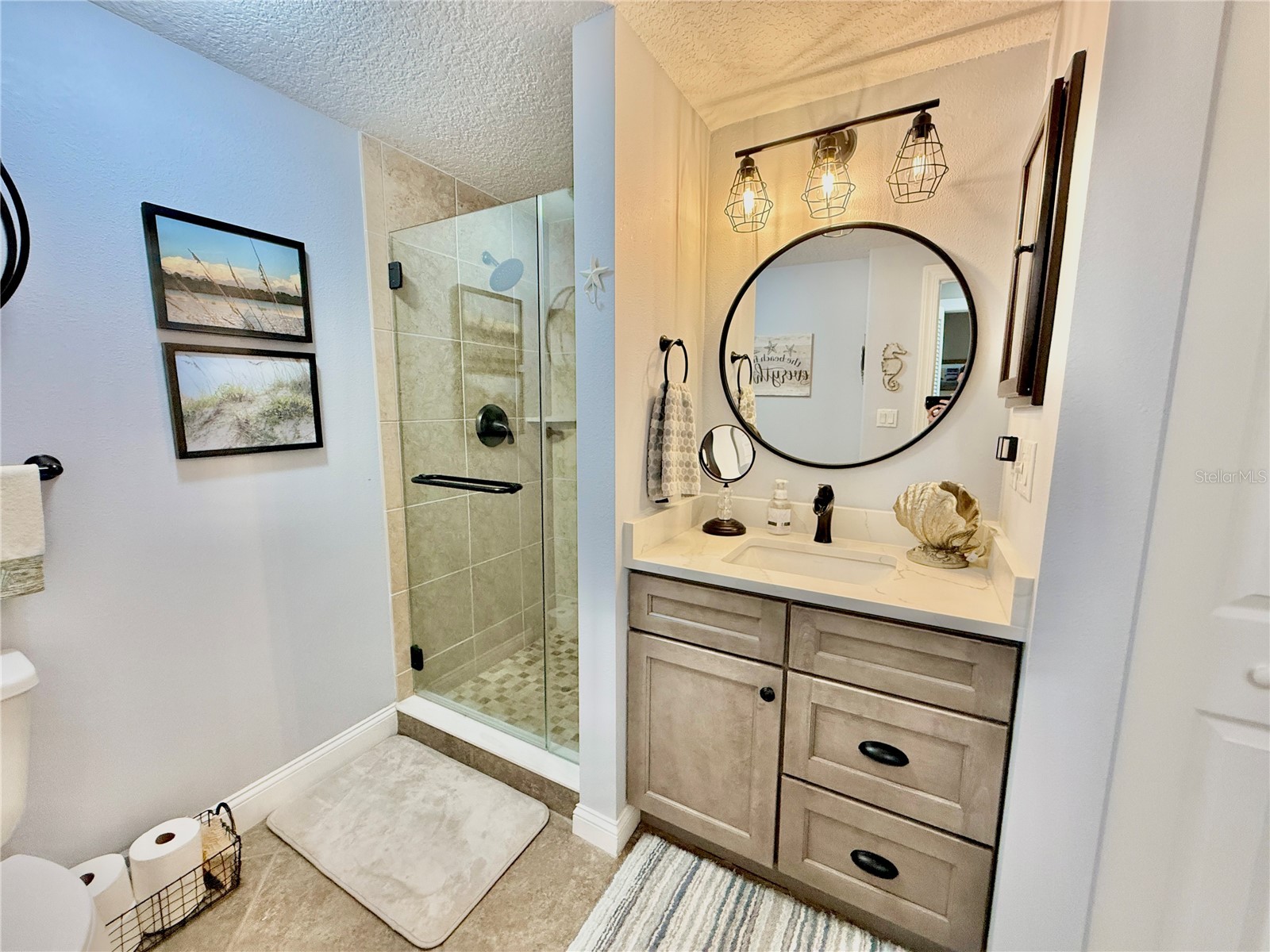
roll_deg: -0.6
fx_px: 514
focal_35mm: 14
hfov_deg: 102.1
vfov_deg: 85.7
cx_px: 635
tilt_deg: -6.4
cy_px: 476
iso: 320
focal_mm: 2.22
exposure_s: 1/120
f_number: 2.2
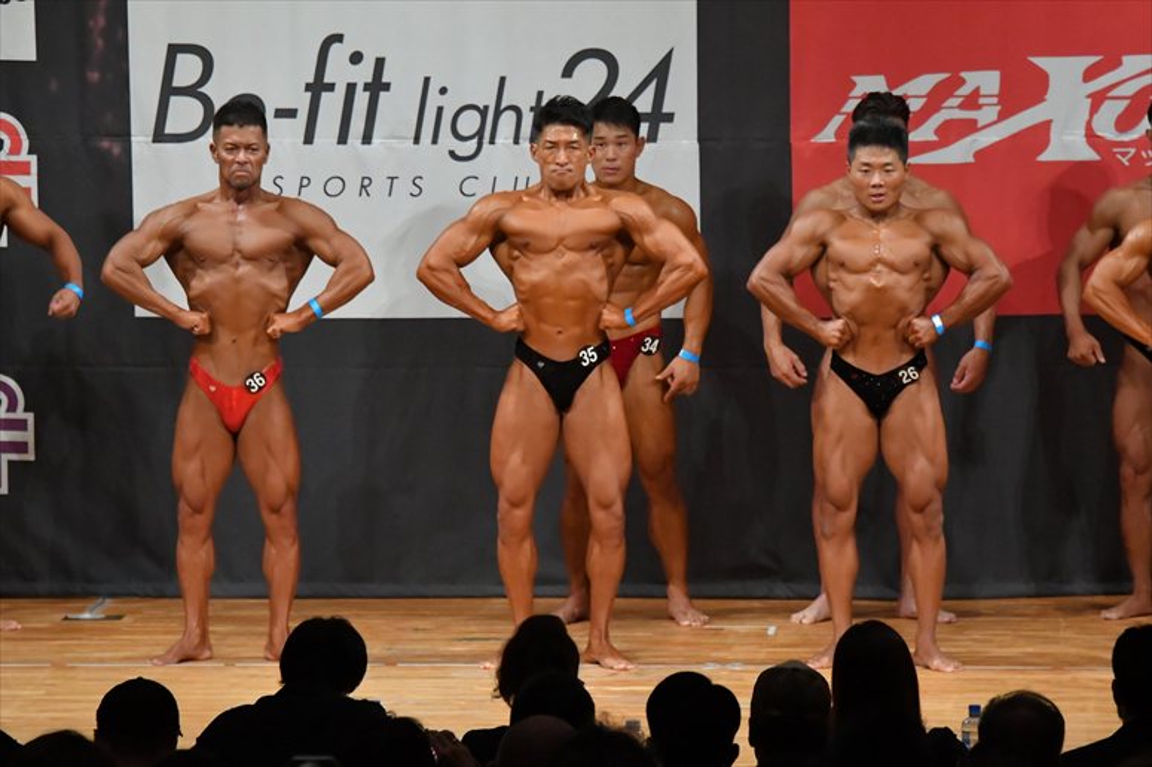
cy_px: 384
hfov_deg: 8.6
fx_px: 7676
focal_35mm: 240
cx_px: 576
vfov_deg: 5.7
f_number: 5.6
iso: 7200
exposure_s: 1/400
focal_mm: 160
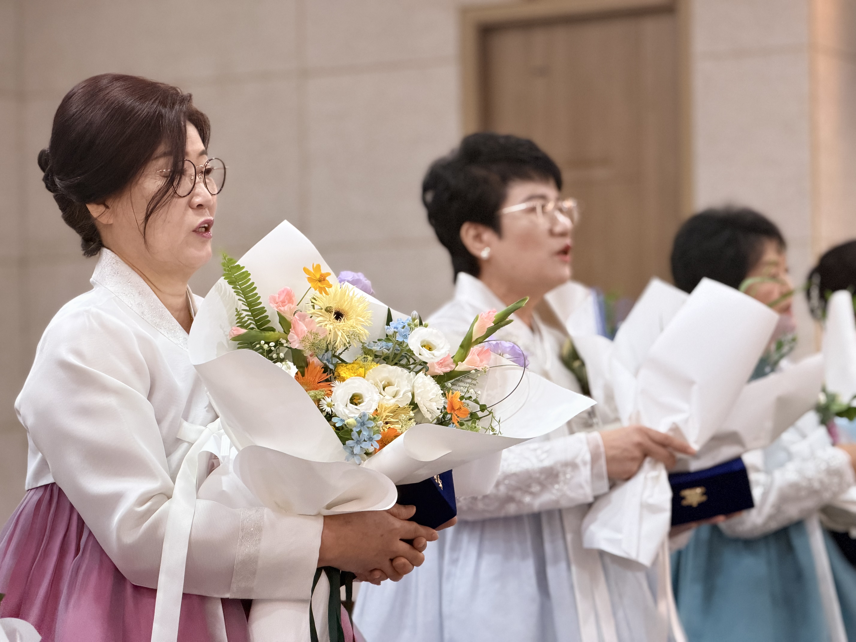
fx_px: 2473
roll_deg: +1.2
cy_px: 321
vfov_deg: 14.8
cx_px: 428
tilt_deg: +1.3
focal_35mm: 100
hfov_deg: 19.6
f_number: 2.8
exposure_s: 1/120
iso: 250
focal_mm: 16.89
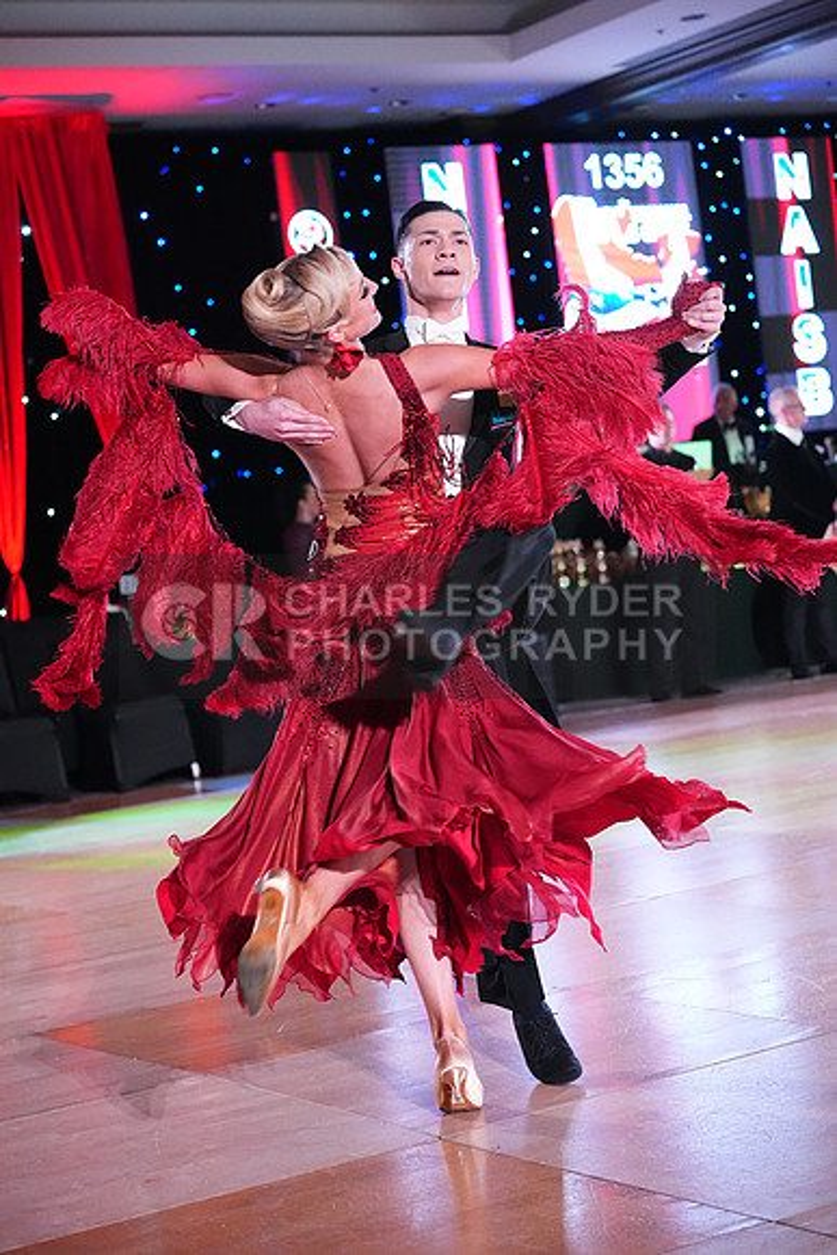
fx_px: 2440
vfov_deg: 28.8
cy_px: 628
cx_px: 418
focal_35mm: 70
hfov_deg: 19.5
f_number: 4
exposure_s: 1/400
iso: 10000
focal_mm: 70
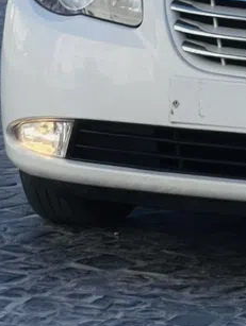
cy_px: -382
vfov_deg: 5.6
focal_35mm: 342
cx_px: 509
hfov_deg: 4.3
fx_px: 3234
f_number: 2.8
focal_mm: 9
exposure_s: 1/602
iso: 32
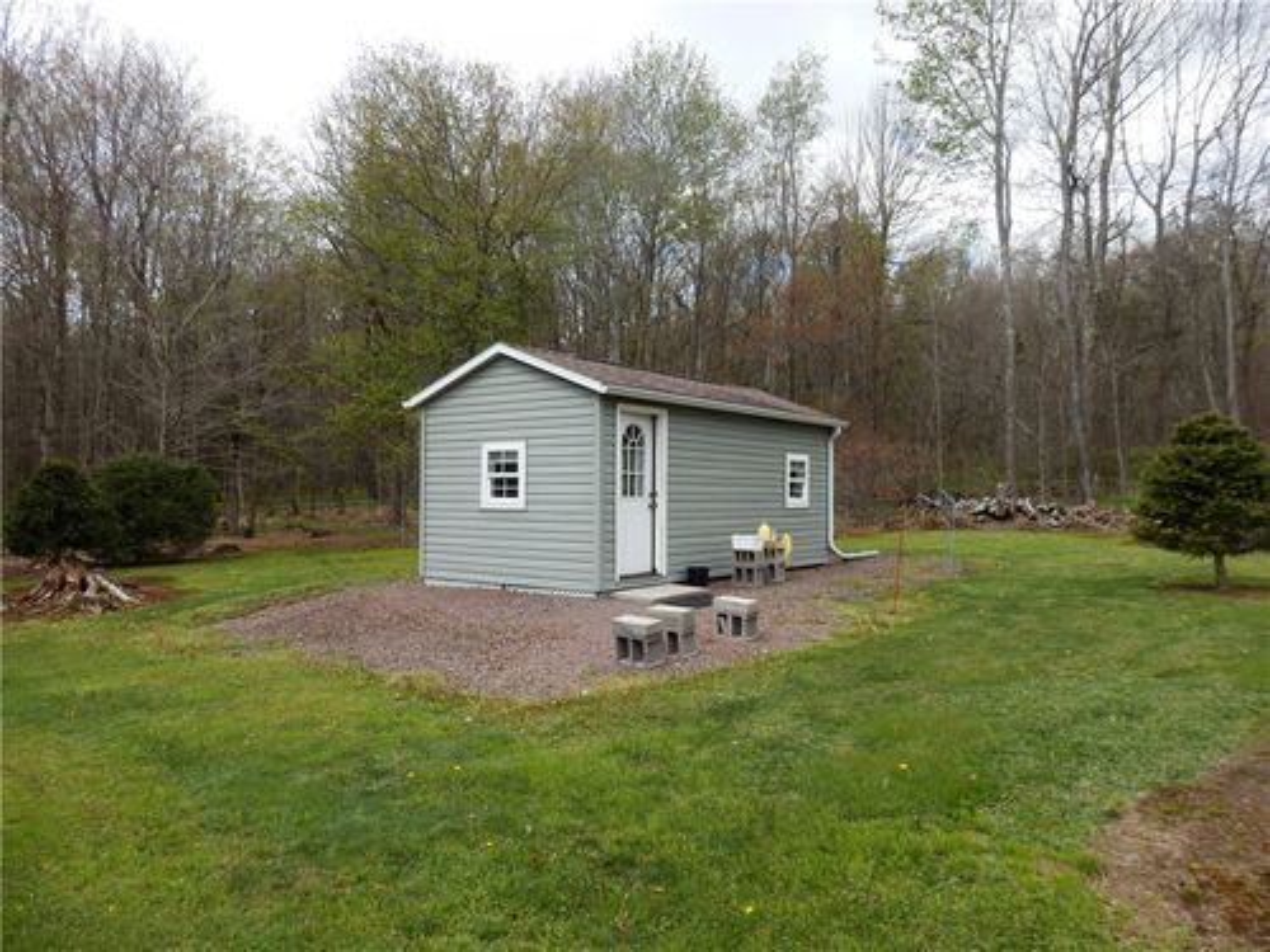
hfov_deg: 69.4
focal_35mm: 25
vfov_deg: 54.9
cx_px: 635
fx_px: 917
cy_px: 476
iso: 80
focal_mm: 4.5
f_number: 3
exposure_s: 1/500
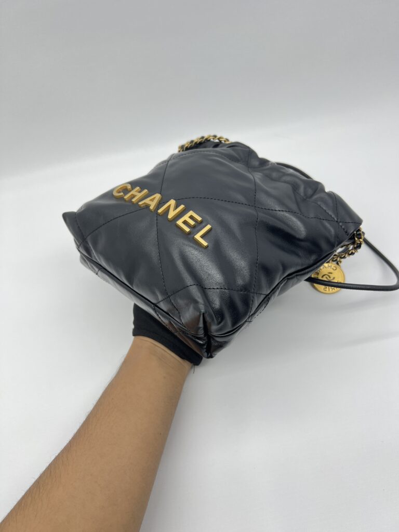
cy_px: 266
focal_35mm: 26
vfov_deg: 67.3
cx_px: 200
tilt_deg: -51.6
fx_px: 400
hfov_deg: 53.1
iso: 40
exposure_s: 1/100
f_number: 1.5
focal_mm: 5.7
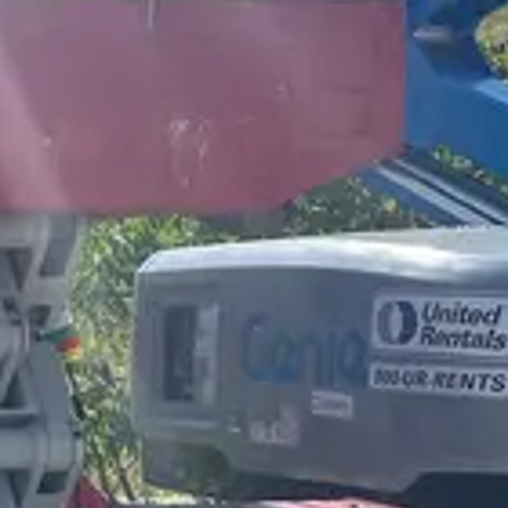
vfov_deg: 14.5
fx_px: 1992
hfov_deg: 13.7
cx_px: -229
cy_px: 354
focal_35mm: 120
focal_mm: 5.1
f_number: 1.6
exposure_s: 1/4016
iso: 50
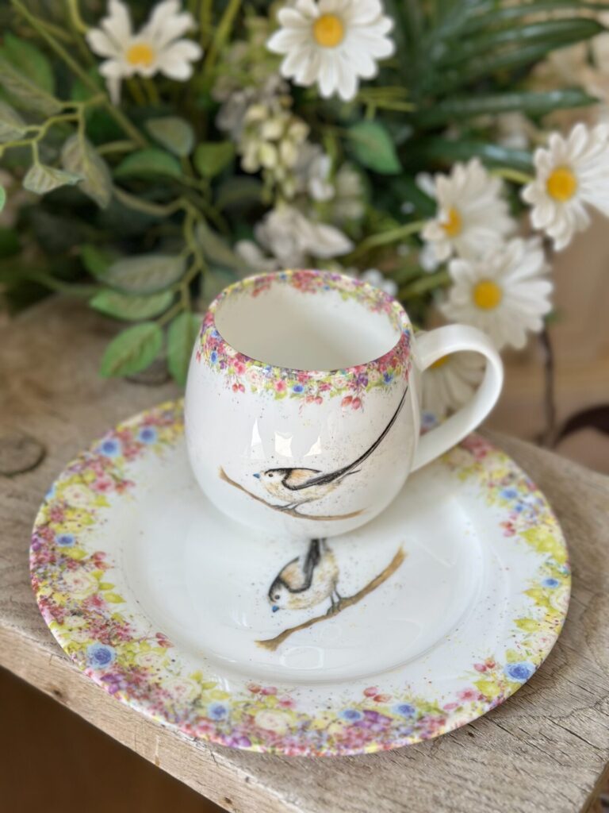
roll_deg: -4.5
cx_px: 304
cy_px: 406
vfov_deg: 39.7
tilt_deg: -35.9
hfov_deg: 30.3
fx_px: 1126
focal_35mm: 48
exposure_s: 1/248
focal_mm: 6.86
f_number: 1.78
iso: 80
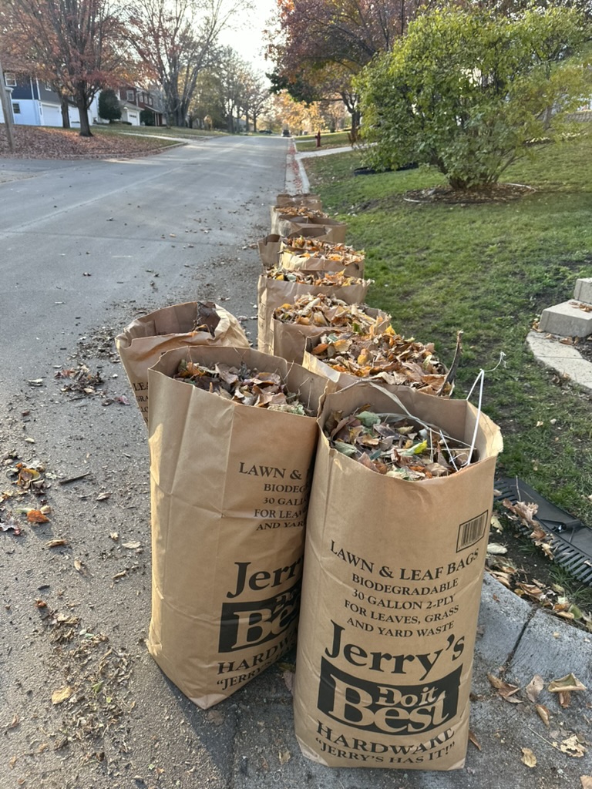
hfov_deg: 56.8
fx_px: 547
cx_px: 296
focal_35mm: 24
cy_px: 394
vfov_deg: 71.6
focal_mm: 6.86
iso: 80
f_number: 1.78
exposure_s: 1/373
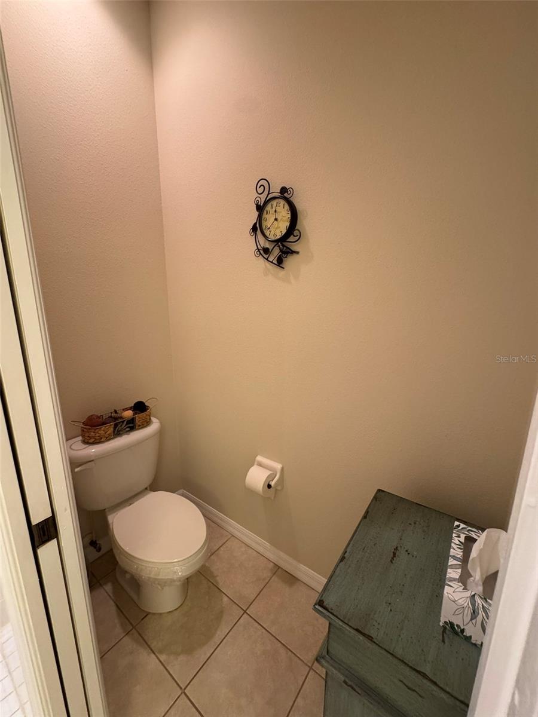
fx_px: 290
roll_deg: +0.3
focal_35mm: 14
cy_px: 358
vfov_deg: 102.1
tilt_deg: -12.1
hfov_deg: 85.7
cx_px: 269
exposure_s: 1/60
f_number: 2.2
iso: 250
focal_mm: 2.22
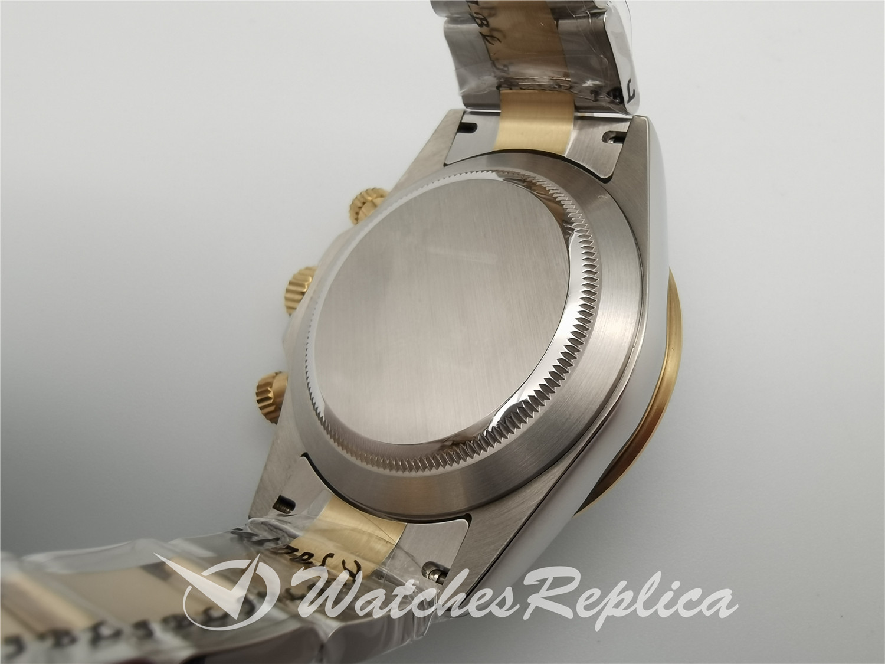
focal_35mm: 26
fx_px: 665
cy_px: 332
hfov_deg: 67.3
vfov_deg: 53.1
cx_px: 442
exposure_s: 1/100
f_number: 2.2
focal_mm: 2.26
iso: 50
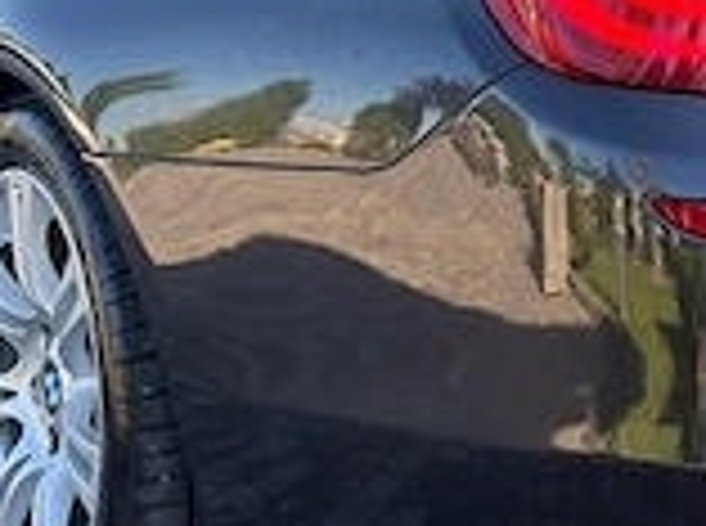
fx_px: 1872
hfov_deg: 21.3
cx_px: 486
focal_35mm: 92
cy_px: 90
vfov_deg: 15.9
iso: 100
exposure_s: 1/671
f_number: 1.78
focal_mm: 6.76
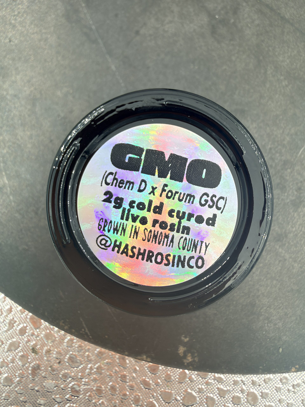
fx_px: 294
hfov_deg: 54.9
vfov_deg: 69.4
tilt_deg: -84.0
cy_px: 204
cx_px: 152
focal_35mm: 25
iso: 40
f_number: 2.2
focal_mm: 2.22
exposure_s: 1/158
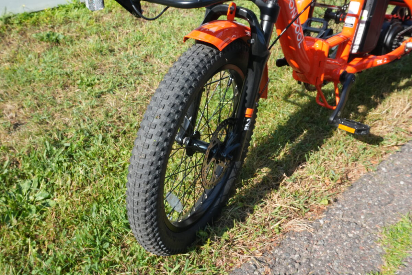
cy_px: 138
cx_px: 206
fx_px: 395
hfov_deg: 55.1
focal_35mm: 34
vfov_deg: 38.4
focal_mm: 23
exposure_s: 1/80
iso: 640
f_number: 16
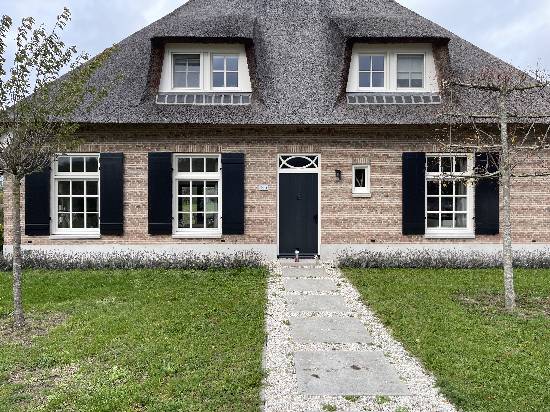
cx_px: 275
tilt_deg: -1.6
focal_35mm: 26
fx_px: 413
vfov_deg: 53.1
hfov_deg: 67.3
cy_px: 206
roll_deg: -0.7
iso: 32
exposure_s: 1/887
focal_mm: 5.1
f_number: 1.6
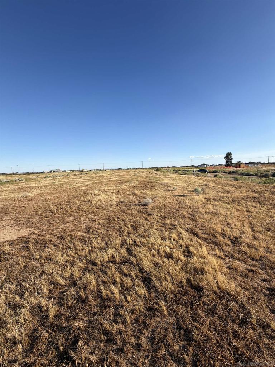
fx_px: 148
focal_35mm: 14
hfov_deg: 85.7
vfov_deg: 102.1
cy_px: 184
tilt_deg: -7.1
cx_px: 138
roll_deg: +3.3
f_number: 2.2
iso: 25
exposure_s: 1/770
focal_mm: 2.22
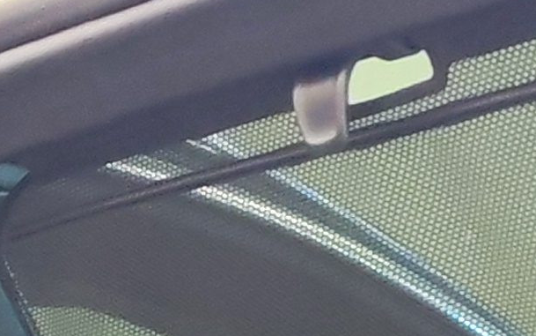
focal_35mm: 221
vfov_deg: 5.3
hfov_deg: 9.3
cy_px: 1305
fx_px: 3229
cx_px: -200
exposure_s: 1/50
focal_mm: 6.12
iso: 1250
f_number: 1.9
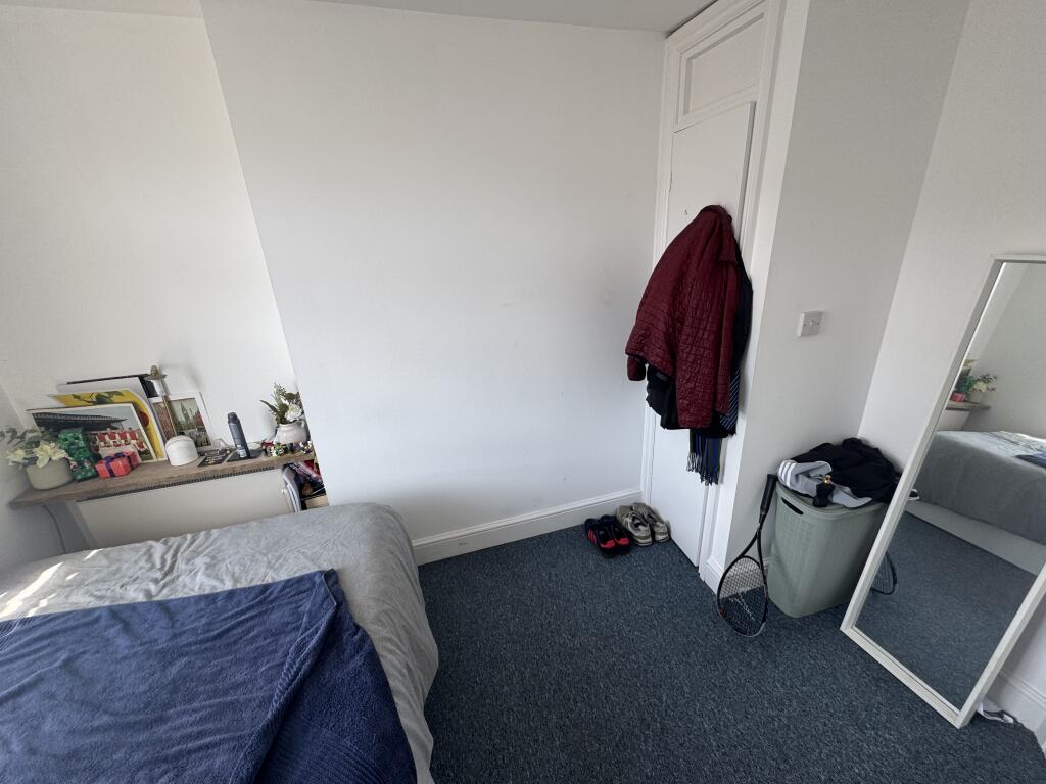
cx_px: 523
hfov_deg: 102.1
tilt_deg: -20.8
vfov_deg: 85.7
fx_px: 423
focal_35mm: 14
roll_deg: +3.8
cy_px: 392
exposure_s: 1/99
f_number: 2.2
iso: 40
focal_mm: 2.22
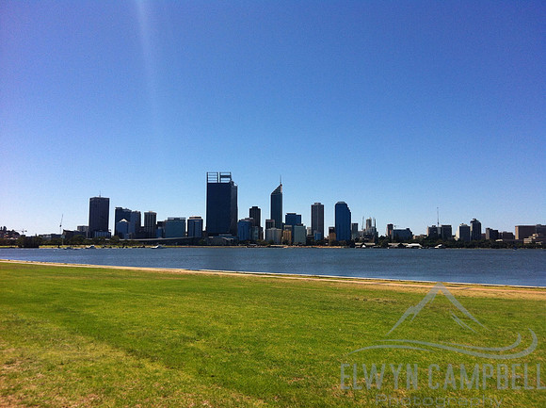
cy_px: 204
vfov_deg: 40.6
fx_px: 551
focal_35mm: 35
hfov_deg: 52.7
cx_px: 273
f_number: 2.8
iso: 80
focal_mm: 3.85
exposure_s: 1/2742
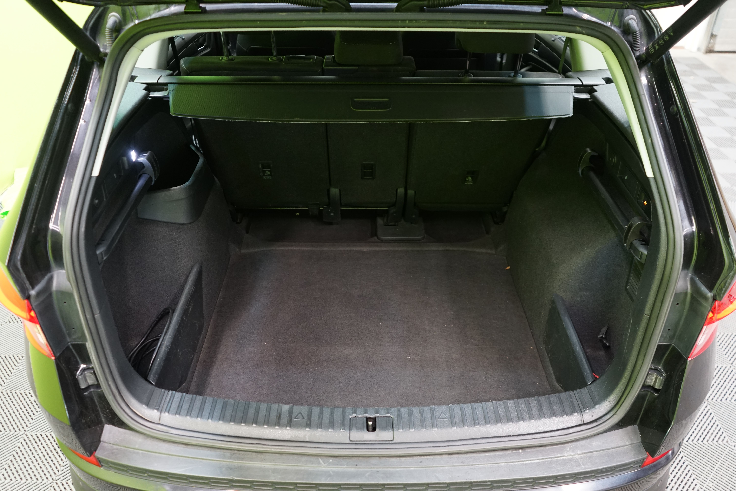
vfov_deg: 46.4
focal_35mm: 28
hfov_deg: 65.5
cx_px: 368
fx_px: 572
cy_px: 246
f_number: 3.5
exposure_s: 1/30
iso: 1250
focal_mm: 28
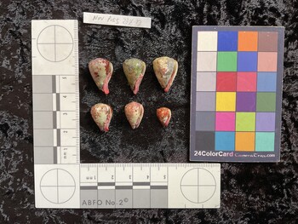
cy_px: 112
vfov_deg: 48.3
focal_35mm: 29
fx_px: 250
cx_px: 149
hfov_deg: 61.6
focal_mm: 3
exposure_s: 1/60
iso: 80
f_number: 1.8
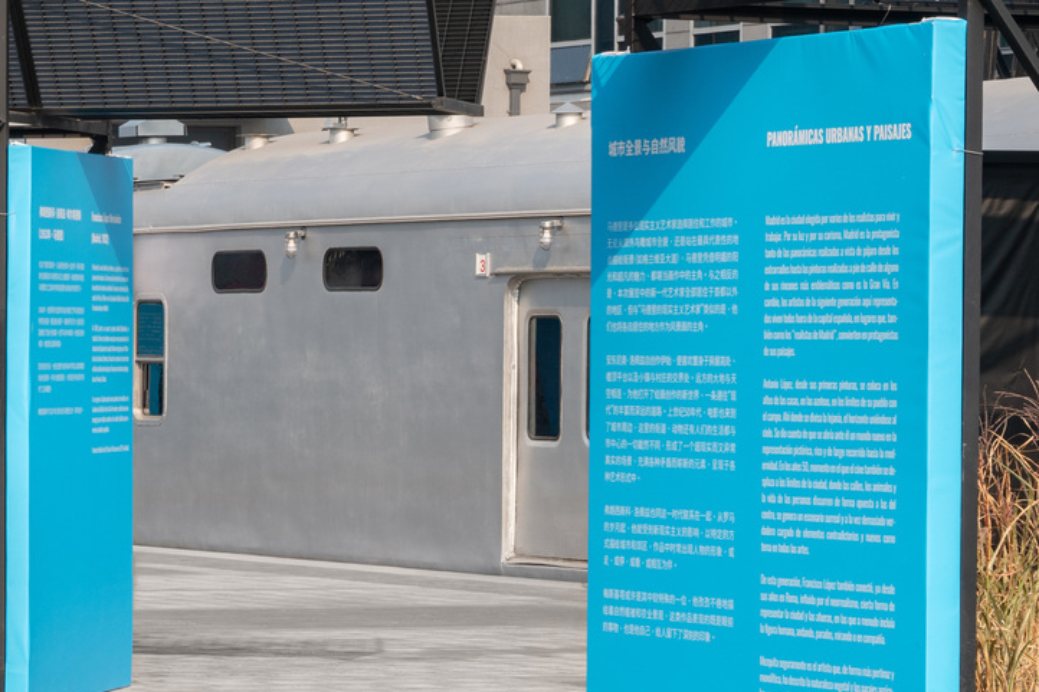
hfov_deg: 10.5
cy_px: 196
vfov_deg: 7.1
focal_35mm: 194
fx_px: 5597
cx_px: -132
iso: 200
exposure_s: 1/100
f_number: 14
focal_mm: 70
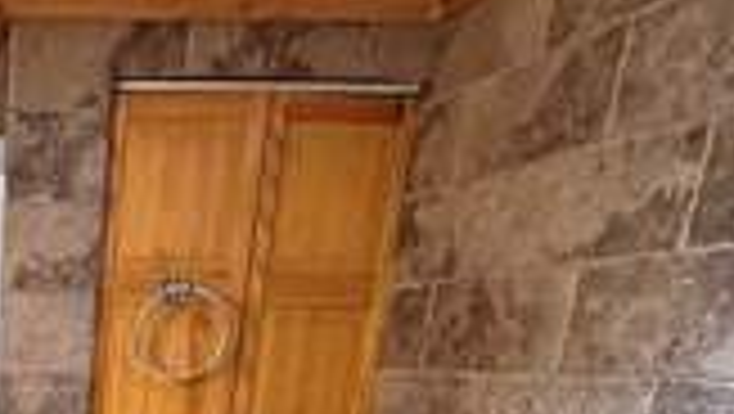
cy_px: 590
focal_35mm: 45
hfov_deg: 35.3
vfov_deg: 22.6
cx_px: -158
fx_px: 877
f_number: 2.2
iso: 500
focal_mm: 2.22
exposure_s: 1/60
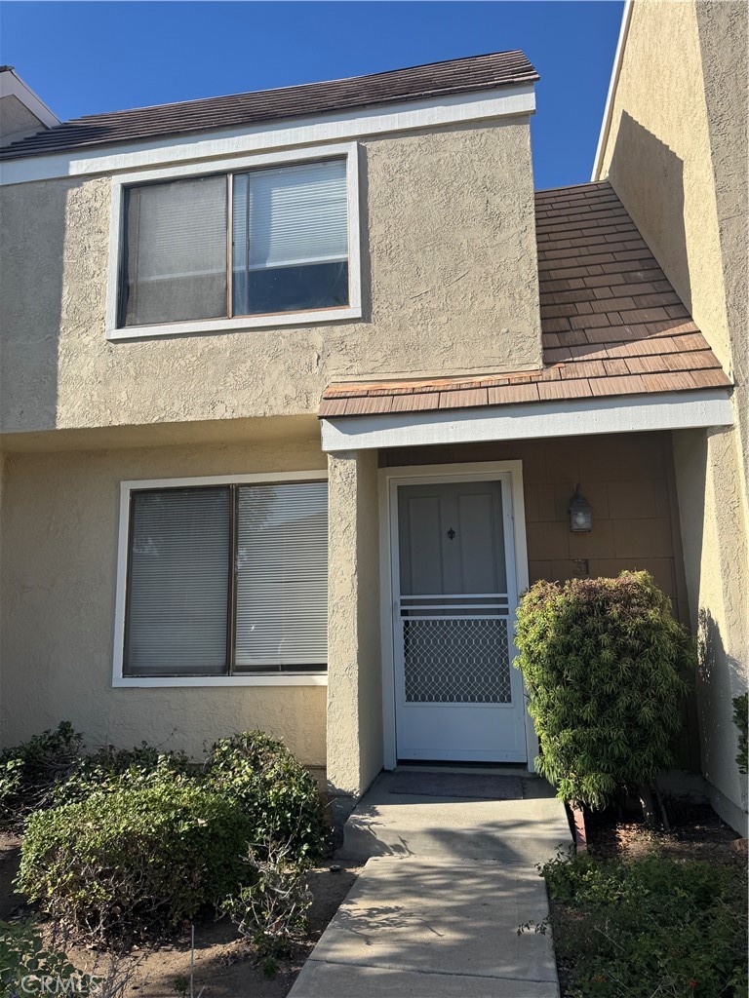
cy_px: 499
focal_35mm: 24
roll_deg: +0.4
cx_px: 374
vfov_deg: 71.6
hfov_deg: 56.8
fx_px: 692
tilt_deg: +9.9
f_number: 1.78
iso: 80
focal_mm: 6.76
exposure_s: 1/3597
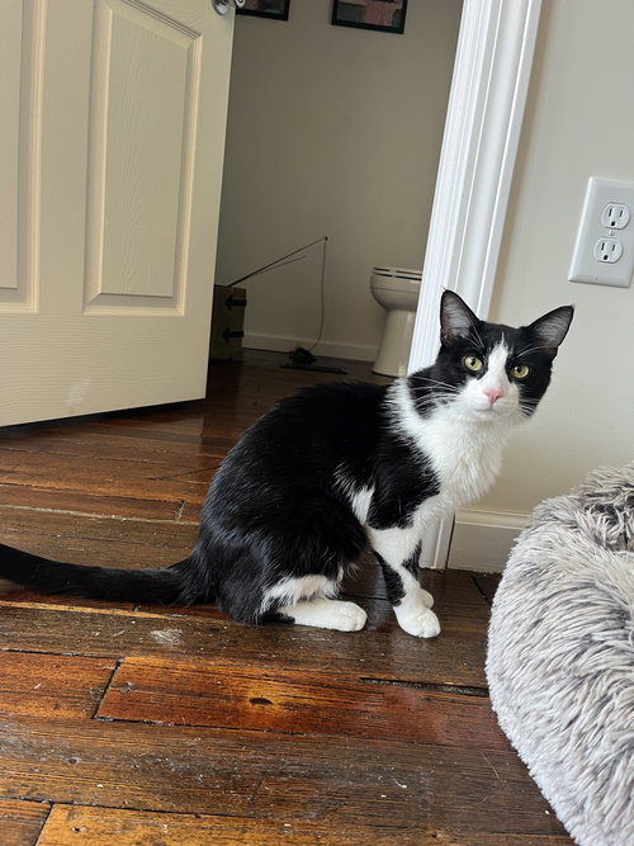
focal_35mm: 26
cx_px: 317
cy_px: 423
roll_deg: -6.7
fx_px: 635
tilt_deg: -12.9
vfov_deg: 67.3
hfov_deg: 53.0
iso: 160
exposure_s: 1/60
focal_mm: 5.1
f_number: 1.6
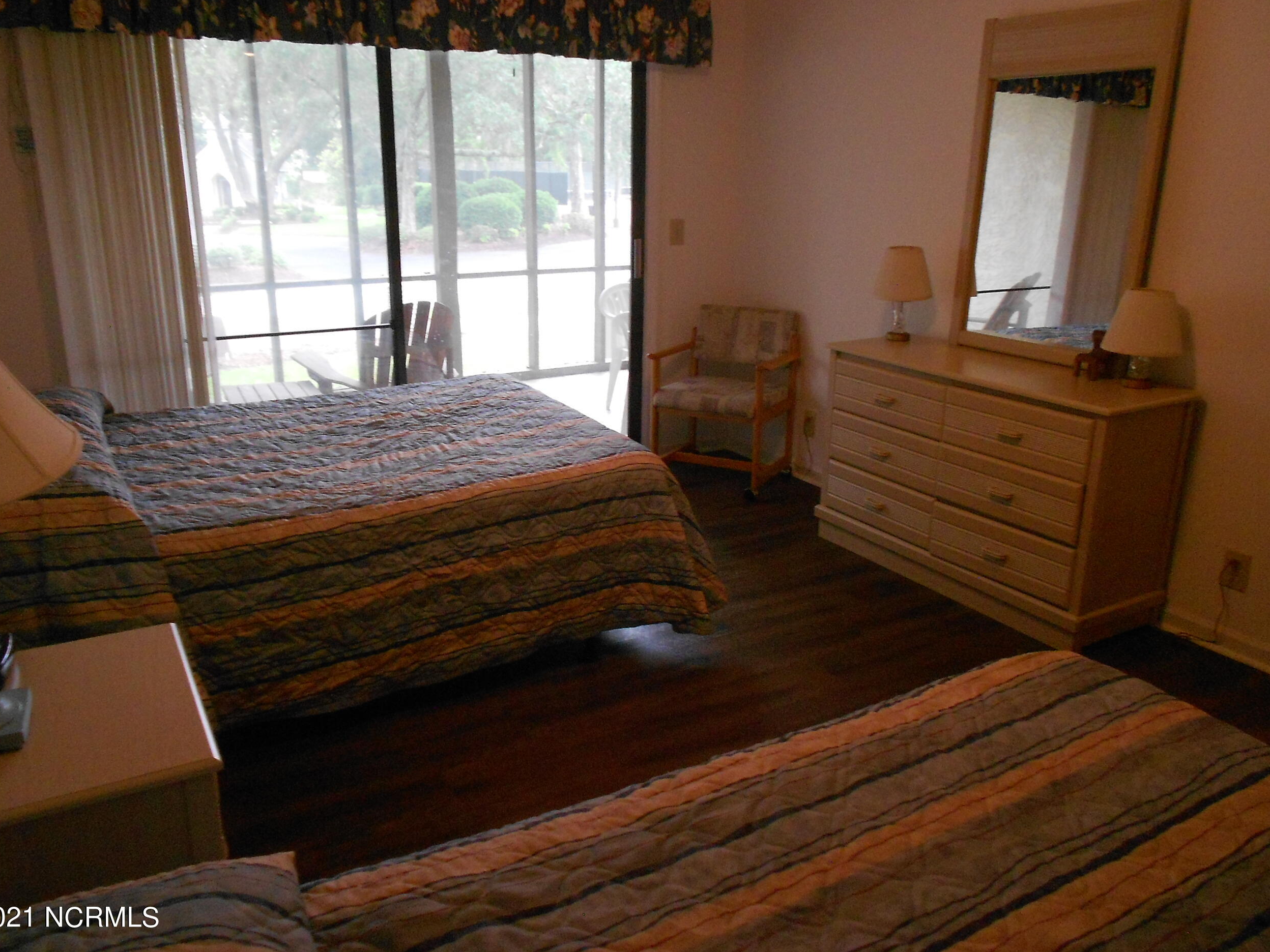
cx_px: 612
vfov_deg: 51.3
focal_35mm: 27
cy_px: 460
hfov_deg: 65.3
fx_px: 991
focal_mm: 4.6
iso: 400
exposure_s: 1/30
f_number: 3.2
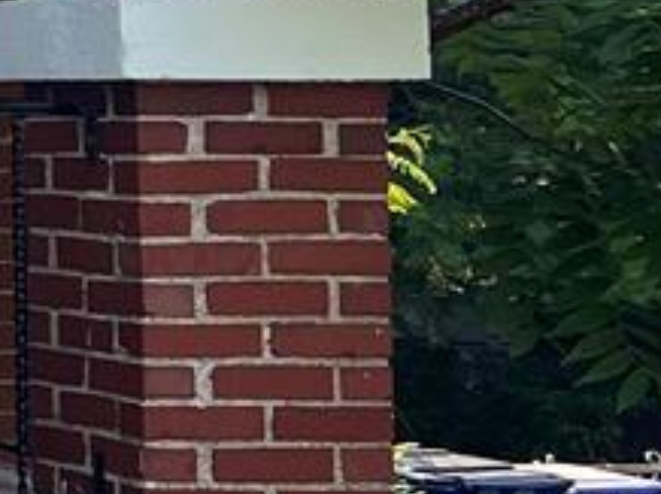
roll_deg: -0.5
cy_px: -164
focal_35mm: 191
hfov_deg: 8.5
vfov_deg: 7.7
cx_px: -1383
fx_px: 3643
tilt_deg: +2.6
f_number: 1.5
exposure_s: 1/797
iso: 50
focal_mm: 5.7
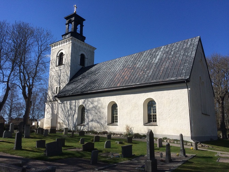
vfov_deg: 48.2
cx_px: 114
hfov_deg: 61.7
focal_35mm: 29
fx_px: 192
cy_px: 86
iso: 32
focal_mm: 4.15
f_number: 2.2
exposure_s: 1/3165
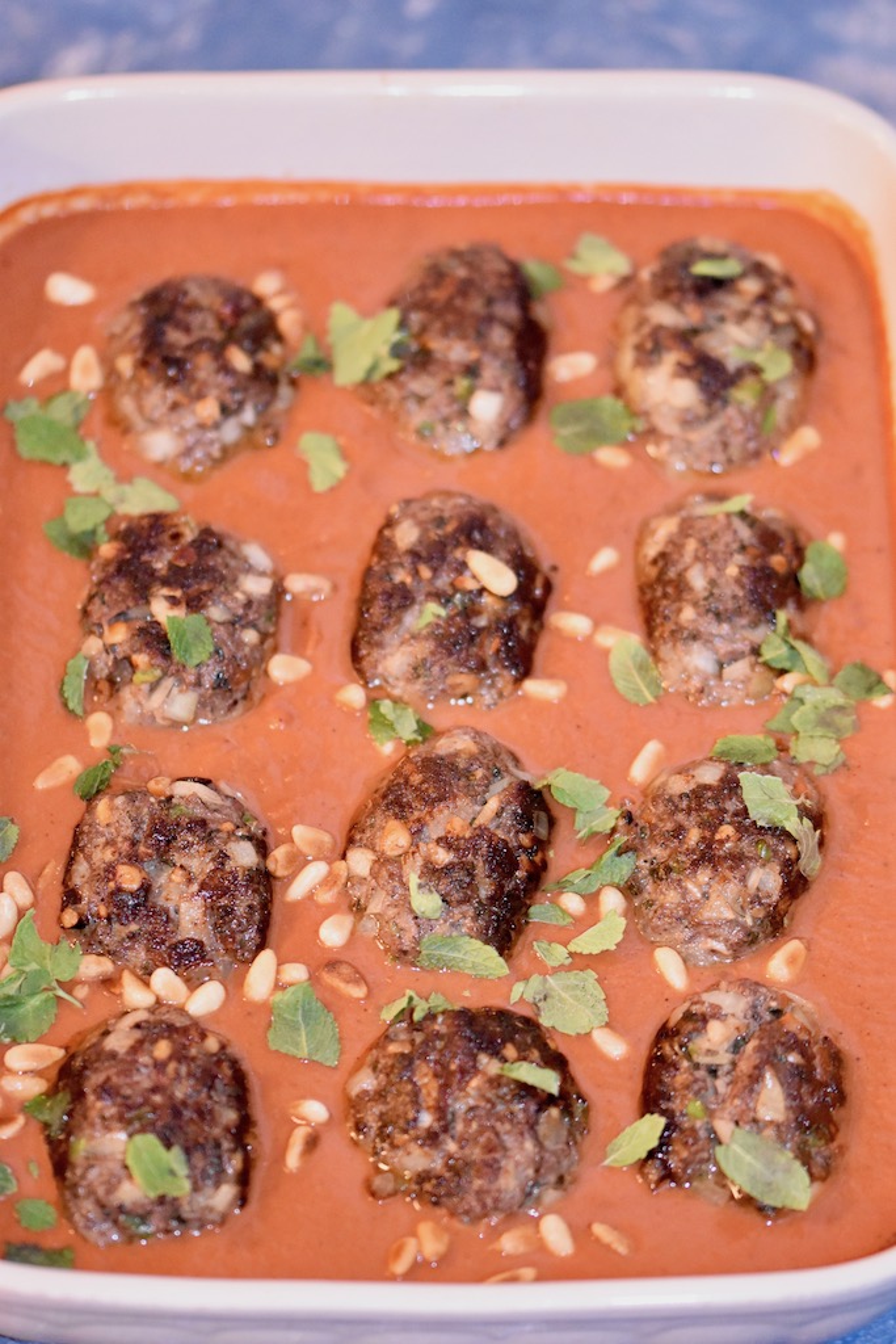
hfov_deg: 8.7
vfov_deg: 13.0
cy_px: 672
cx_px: 448
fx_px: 5878
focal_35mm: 158
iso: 4000
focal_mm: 105
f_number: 3
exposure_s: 1/60
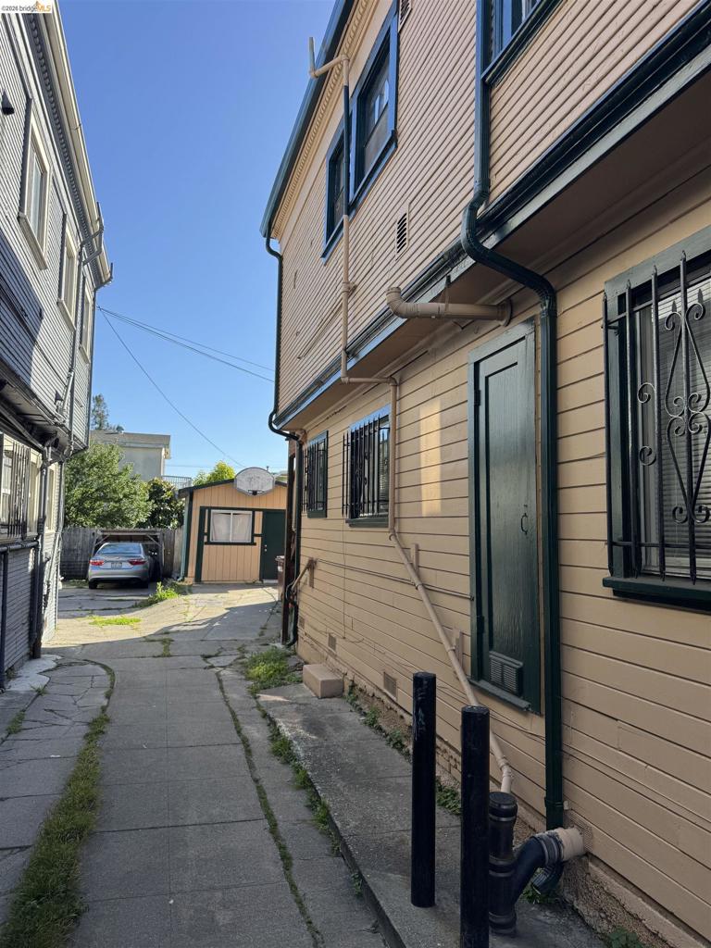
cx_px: 356
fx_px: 657
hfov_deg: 56.8
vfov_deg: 71.6
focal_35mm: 24
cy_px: 474
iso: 80
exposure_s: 1/1524
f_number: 1.78
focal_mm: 6.76
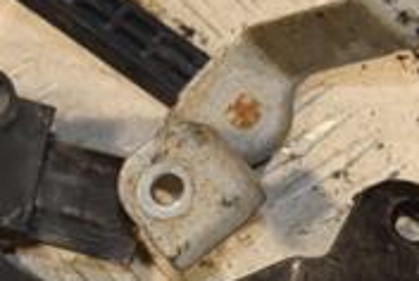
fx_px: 3451
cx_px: 124
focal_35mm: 296
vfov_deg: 4.7
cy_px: 198
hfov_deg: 6.9
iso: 800
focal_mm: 58
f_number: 8
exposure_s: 1/200
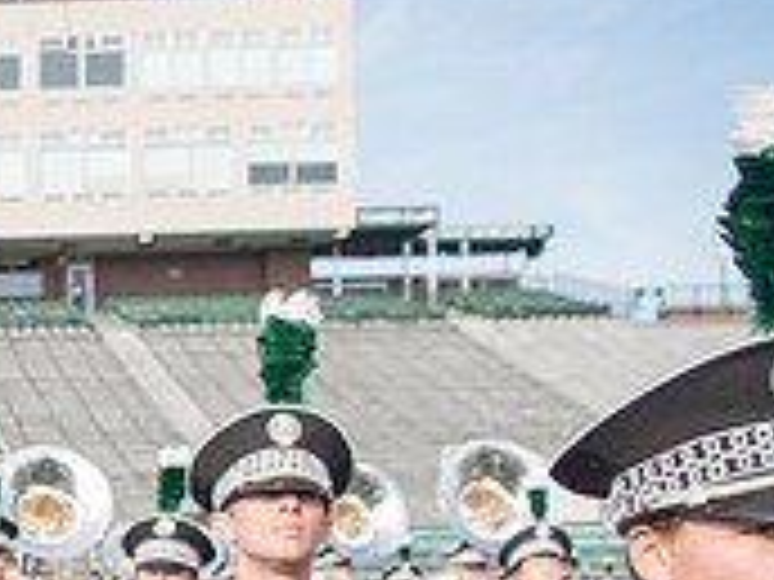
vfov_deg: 18.0
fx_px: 1744
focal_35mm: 78
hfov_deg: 20.9
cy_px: 695
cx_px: -418
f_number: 5
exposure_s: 1/800
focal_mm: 24
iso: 250
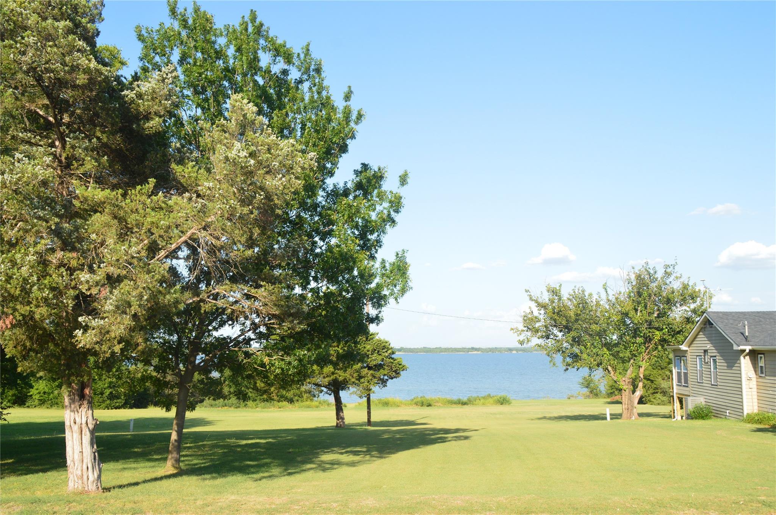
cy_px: 258
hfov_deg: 57.3
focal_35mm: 33
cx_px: 388
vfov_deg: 39.9
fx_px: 711
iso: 400
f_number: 10
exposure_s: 1/320
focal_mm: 22
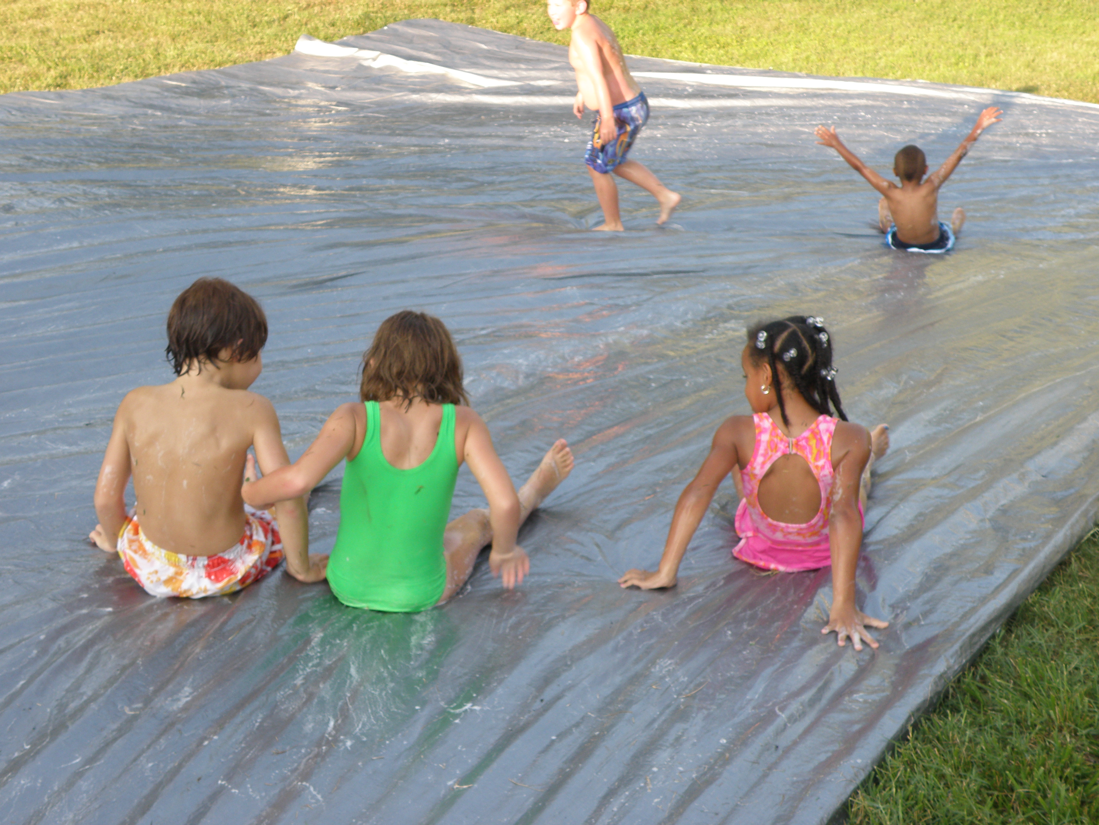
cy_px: 412
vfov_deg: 28.0
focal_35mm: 52
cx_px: 550
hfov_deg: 36.8
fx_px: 1651
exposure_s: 1/125
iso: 64
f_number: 3.5
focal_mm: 9.31
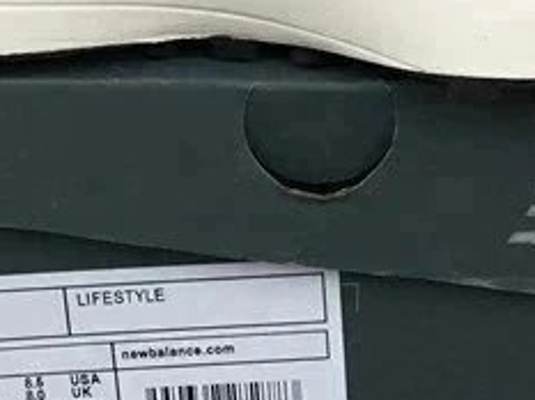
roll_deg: -0.9
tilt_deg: -20.3
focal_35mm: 120
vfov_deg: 12.1
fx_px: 1852
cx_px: 331
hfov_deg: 16.4
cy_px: -40
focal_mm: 3.3
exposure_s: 1/424
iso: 25
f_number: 2.4
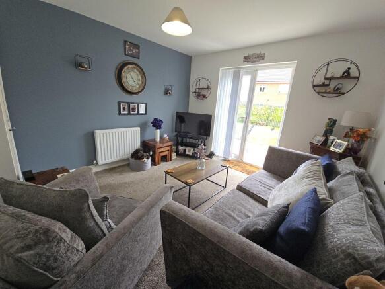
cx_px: 192
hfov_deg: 106.2
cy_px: 144
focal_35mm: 13
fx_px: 145
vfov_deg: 89.9
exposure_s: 1/50
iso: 64
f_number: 2.2
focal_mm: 2.2
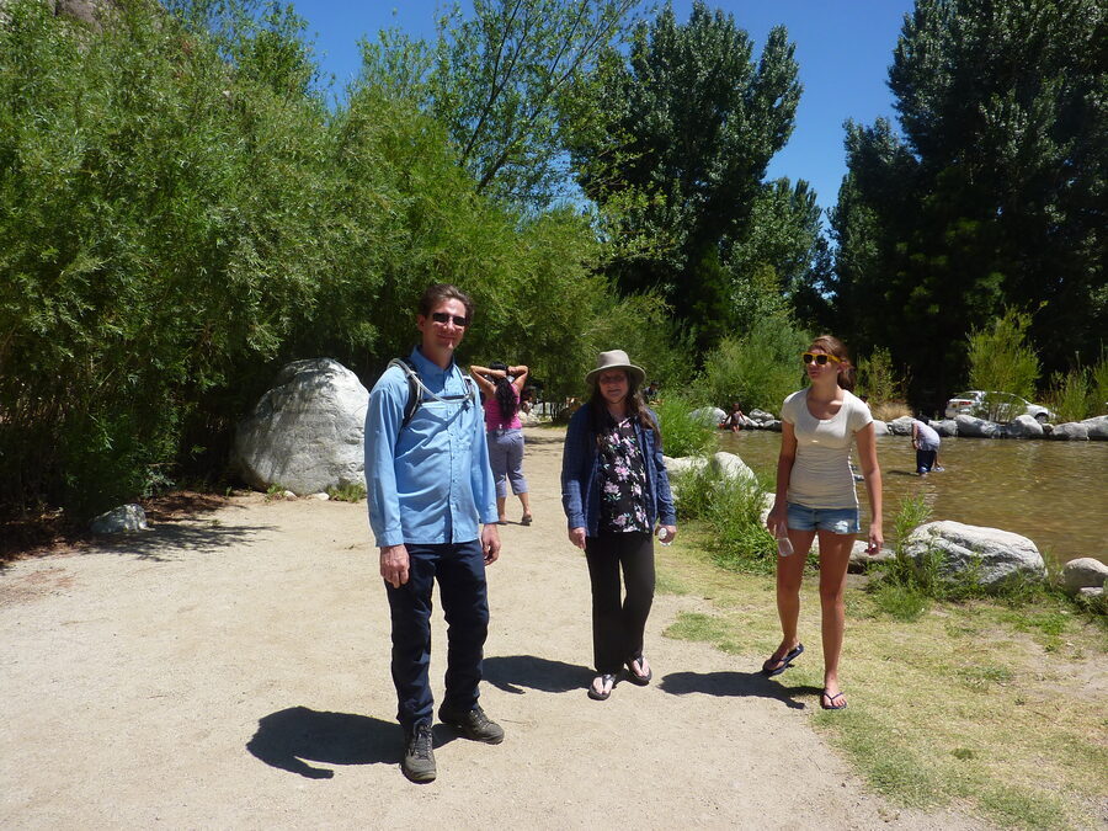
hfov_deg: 69.4
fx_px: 800
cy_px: 416
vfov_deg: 54.9
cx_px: 554
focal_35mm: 25
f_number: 4.5
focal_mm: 4.1
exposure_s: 1/500
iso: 80
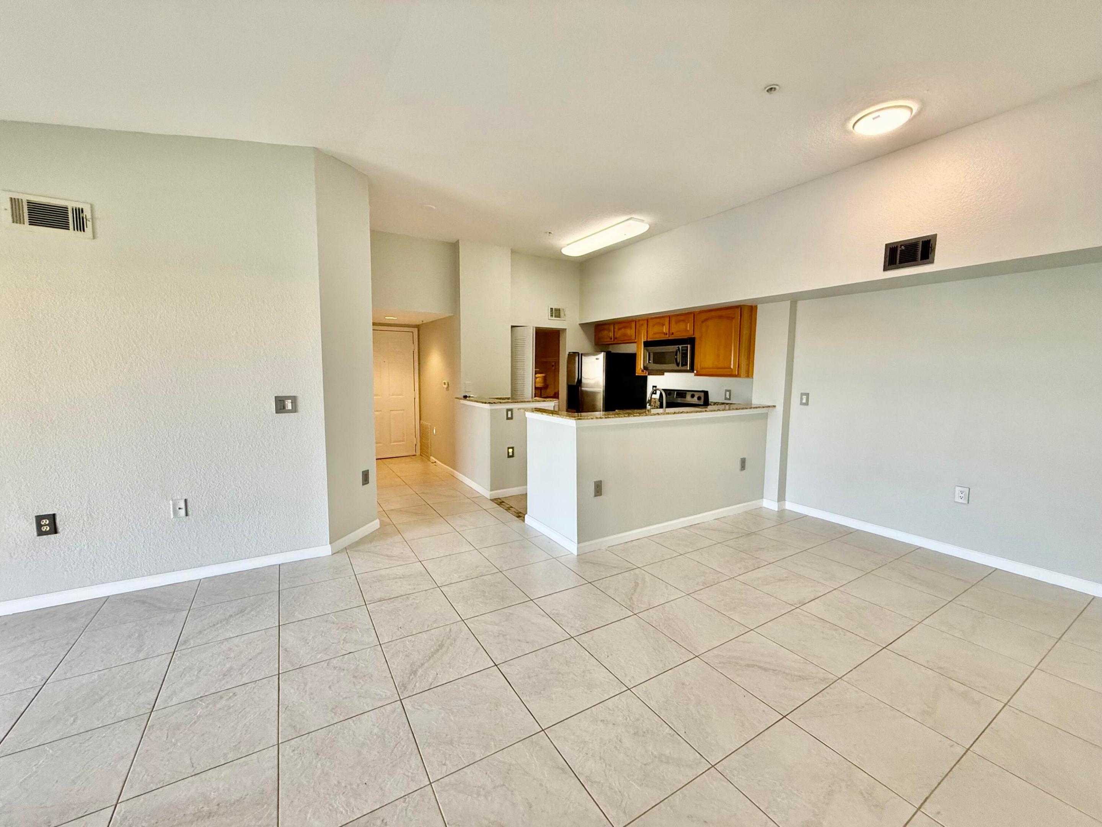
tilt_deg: -5.1
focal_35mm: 14
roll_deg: -0.7
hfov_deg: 102.1
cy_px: 414
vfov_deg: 85.7
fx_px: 446
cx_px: 551
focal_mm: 2.22
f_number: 2.2
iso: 250
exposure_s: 1/120
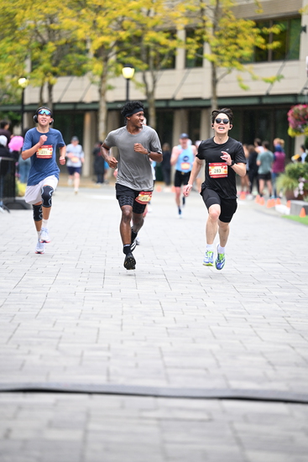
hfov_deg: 8.9
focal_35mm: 155
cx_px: 154
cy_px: 231
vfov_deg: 13.2
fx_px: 1988
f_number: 2.8
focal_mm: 155
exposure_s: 1/1600
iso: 1250
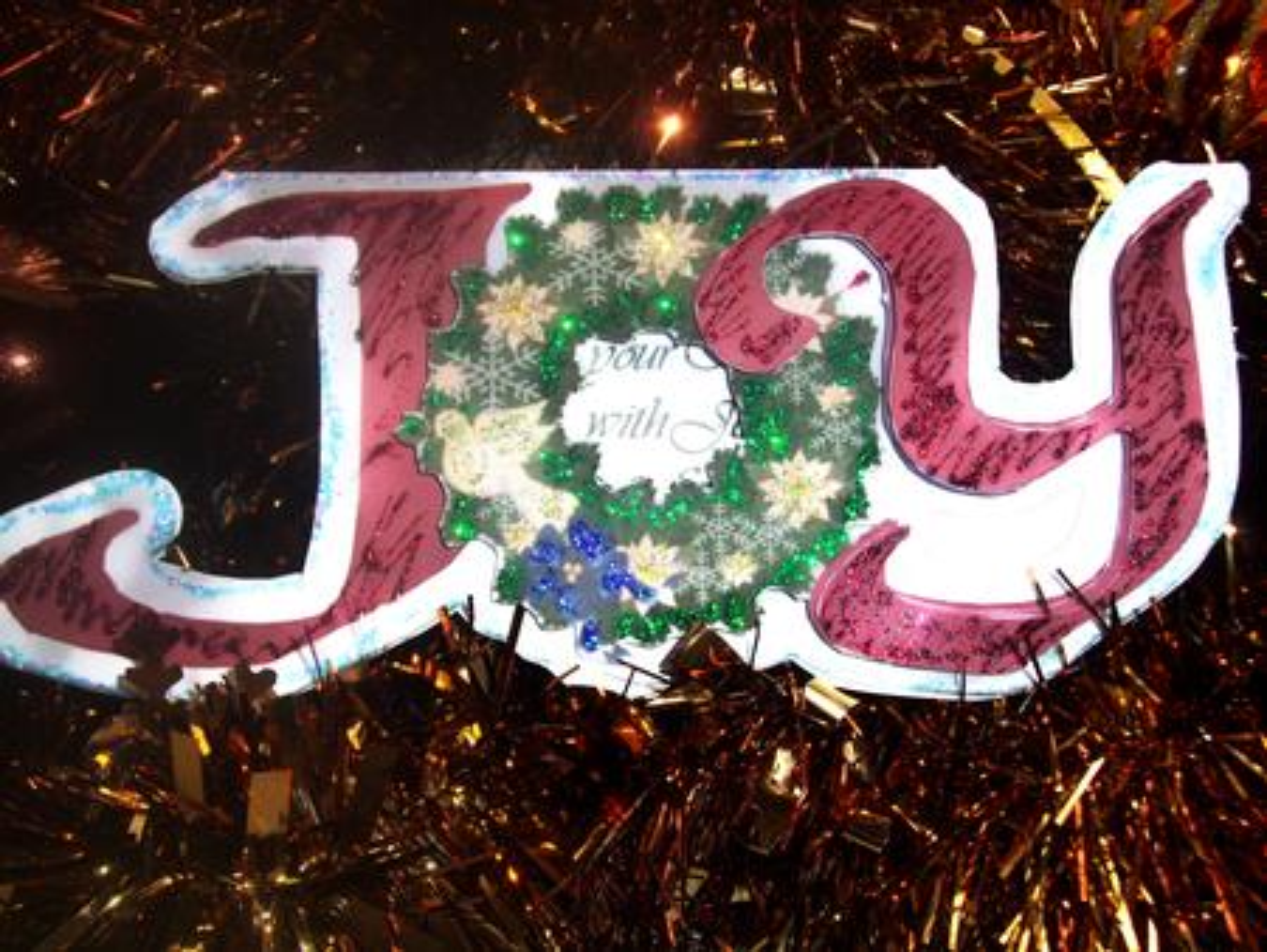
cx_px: 634
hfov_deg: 38.2
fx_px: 1831
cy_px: 476
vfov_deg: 29.1
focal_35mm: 50
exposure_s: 1/40
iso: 80
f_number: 4
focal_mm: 8.8
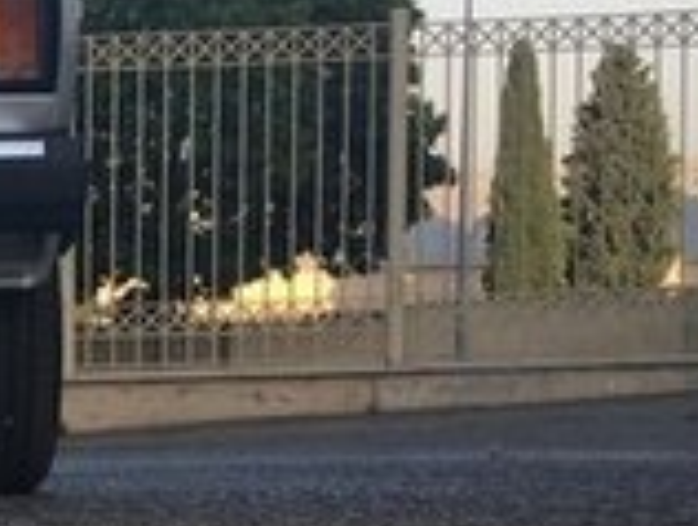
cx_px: -473
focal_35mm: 121
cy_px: 449
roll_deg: +0.0
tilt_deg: -5.7
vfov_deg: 12.2
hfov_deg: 14.7
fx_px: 2444
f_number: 2.2
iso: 25
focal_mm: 4.15
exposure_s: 1/541
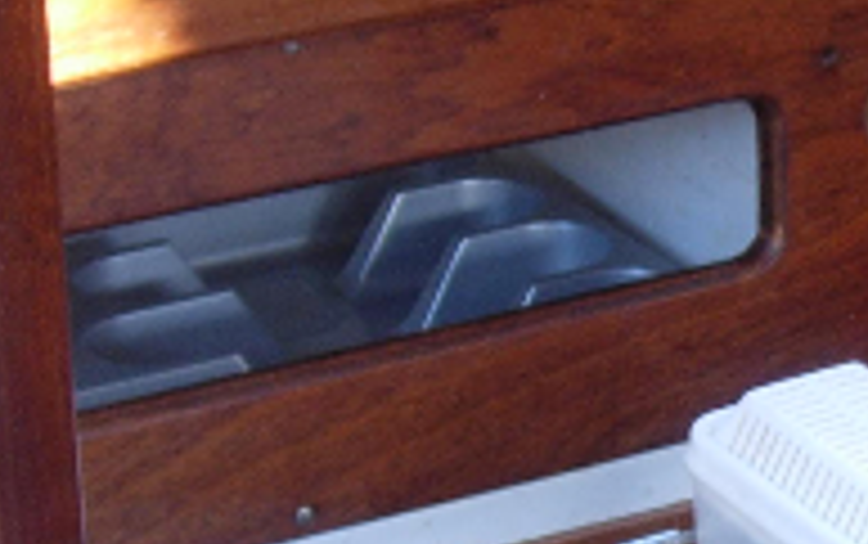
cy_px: 557
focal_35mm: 167
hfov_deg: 12.2
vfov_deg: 7.8
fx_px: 3954
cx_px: 1097
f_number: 2.8
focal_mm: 7.8
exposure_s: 1/20.7
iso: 64
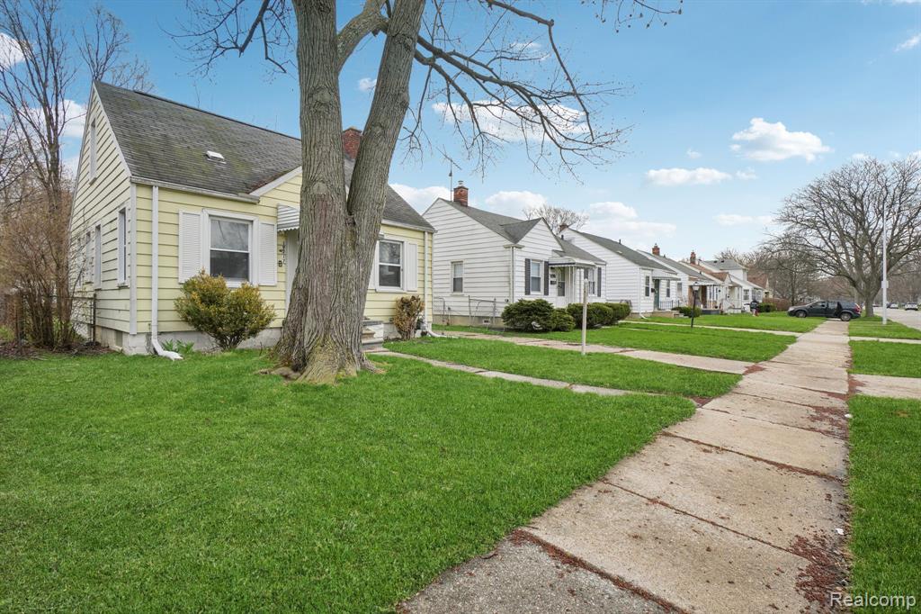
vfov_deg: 72.0
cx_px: 460
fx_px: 422
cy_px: 307
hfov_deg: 95.0
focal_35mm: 16
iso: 100
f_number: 8
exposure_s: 1/200
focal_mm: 11
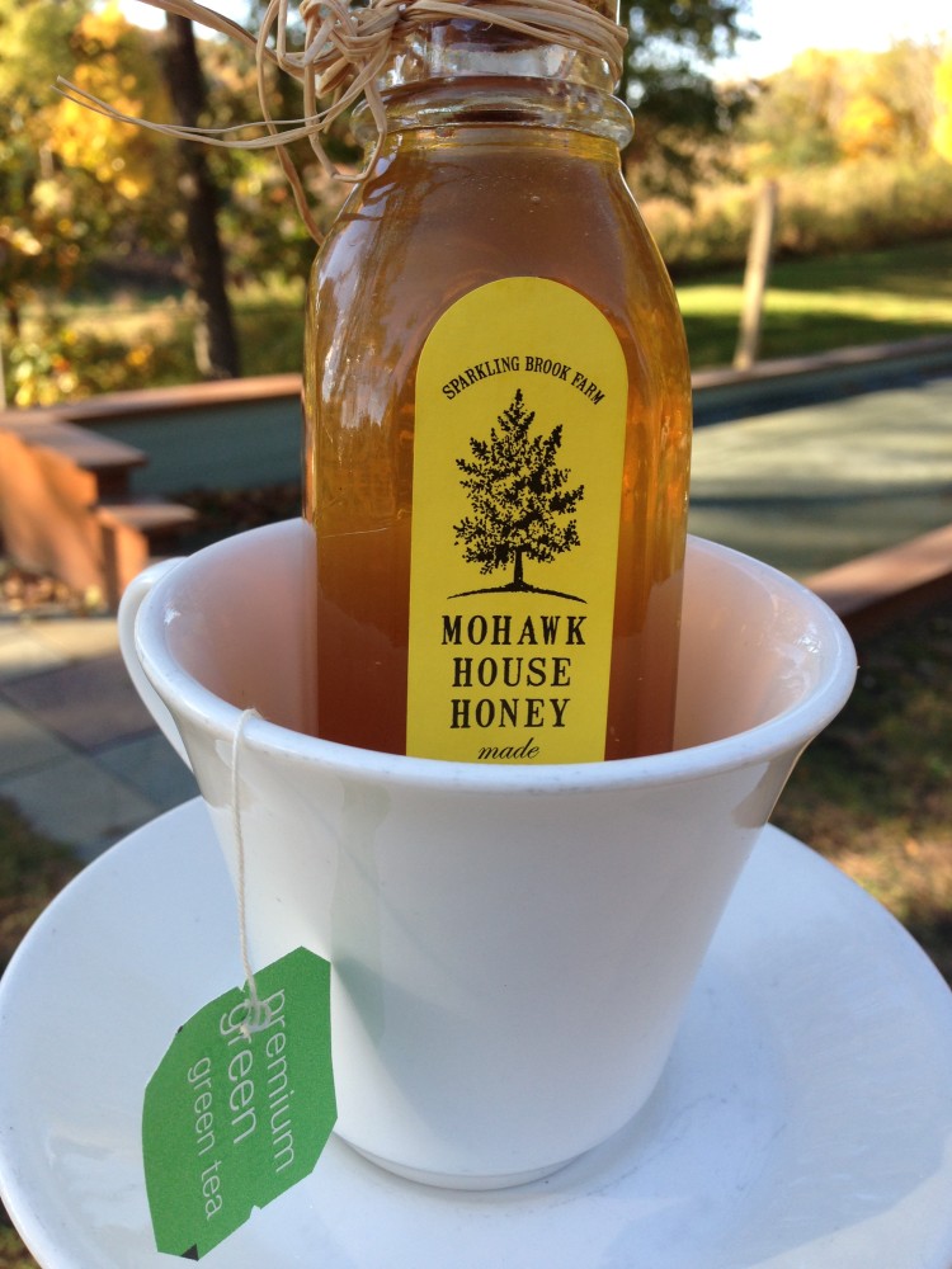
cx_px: 476
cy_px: 634
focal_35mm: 33
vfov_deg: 55.4
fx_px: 1210
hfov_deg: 42.9
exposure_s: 1/189
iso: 50
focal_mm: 4.13
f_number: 2.4
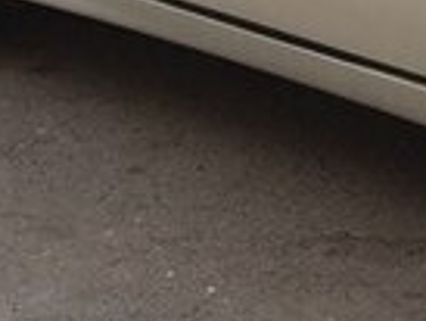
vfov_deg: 10.2
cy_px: -182
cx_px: 600
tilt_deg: -11.1
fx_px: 1724
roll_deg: -1.9
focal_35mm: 140
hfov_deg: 13.4
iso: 50
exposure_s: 1/100
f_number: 2.2
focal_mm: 4.15
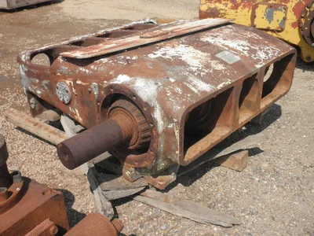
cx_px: 157
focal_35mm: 44
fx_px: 399
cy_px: 118
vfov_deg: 32.9
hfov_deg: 42.9
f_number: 9.6
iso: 64
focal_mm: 7.9
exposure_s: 1/80
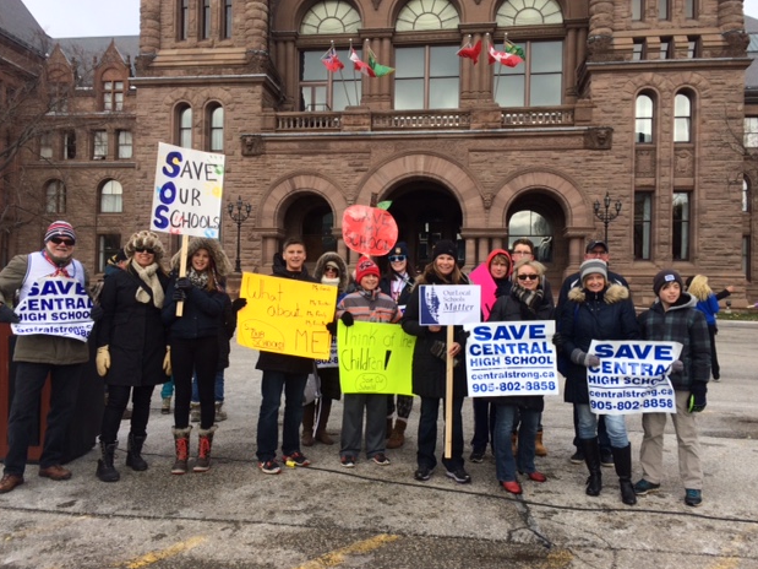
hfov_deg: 60.0
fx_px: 657
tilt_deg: +1.6
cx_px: 378
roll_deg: -0.3
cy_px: 293
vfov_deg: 46.8
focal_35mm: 30
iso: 32
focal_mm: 4.15
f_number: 2.2
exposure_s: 1/838
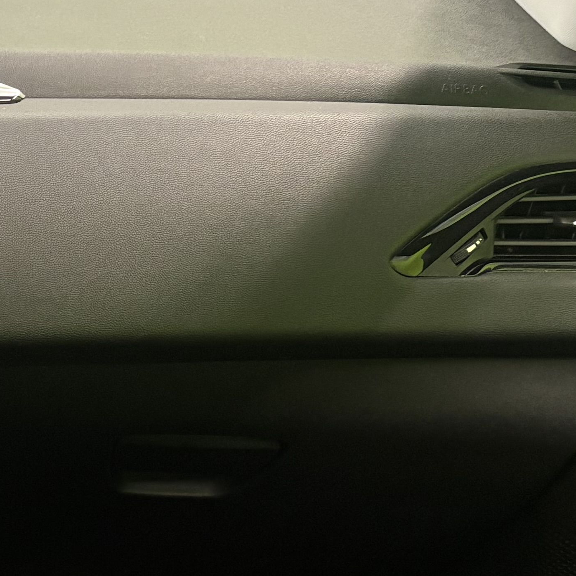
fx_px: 1770
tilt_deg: -42.1
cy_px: 756
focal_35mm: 94
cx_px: -506
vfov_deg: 17.3
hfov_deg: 15.5
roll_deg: +0.4
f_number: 1.6
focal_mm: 5.96
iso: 200
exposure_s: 1/50
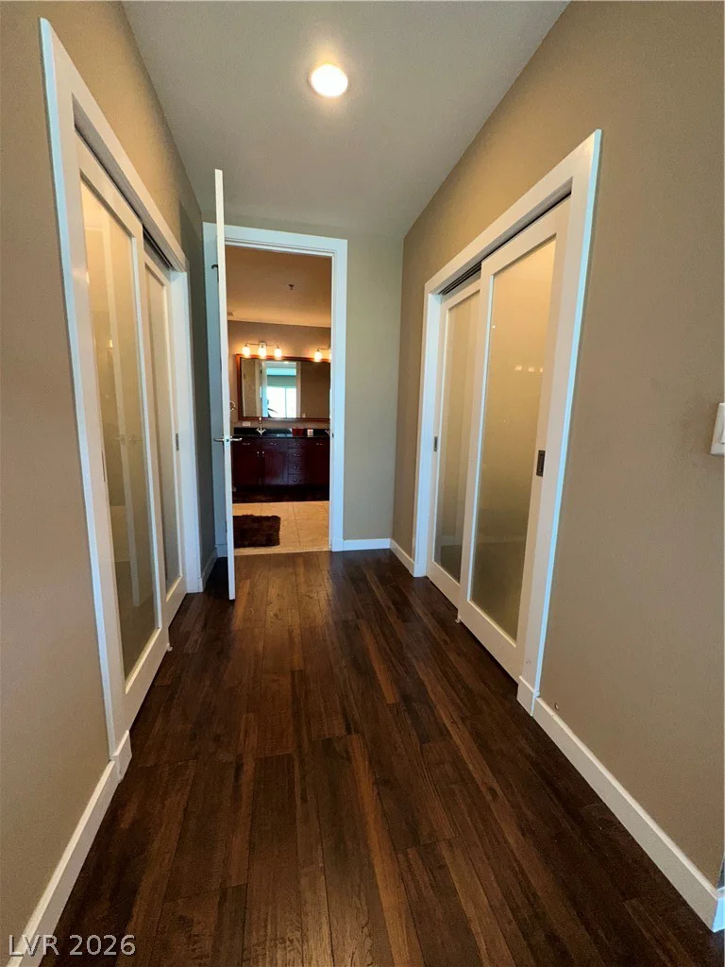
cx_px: 362
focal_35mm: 14
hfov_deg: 85.7
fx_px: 391
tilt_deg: -9.8
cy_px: 484
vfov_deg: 102.1
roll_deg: -1.2
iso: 80
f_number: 2.2
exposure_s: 1/61
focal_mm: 2.22
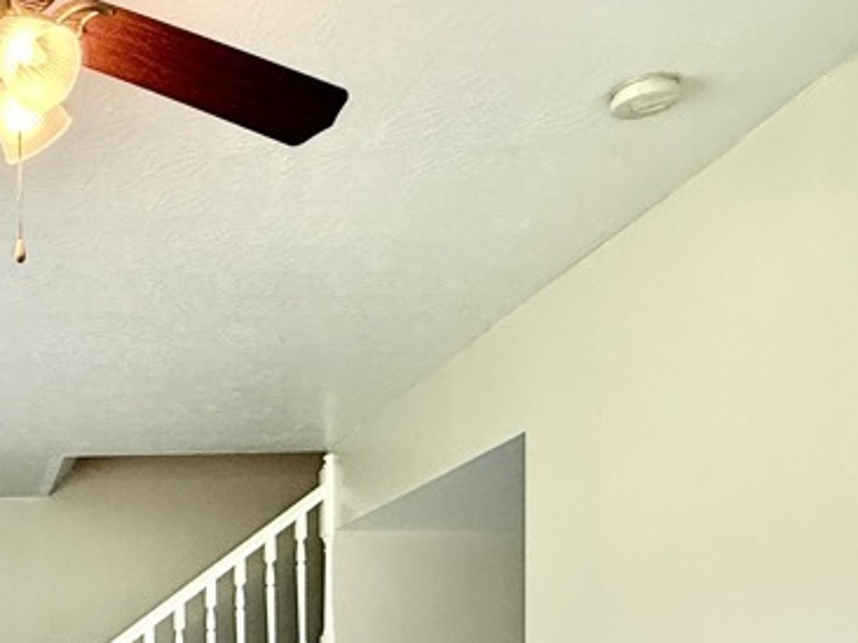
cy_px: 781
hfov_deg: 34.5
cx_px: -47
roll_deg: +0.8
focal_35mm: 49
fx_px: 1214
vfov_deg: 26.2
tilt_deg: -1.3
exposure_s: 1/60
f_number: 2.2
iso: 200
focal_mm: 2.22
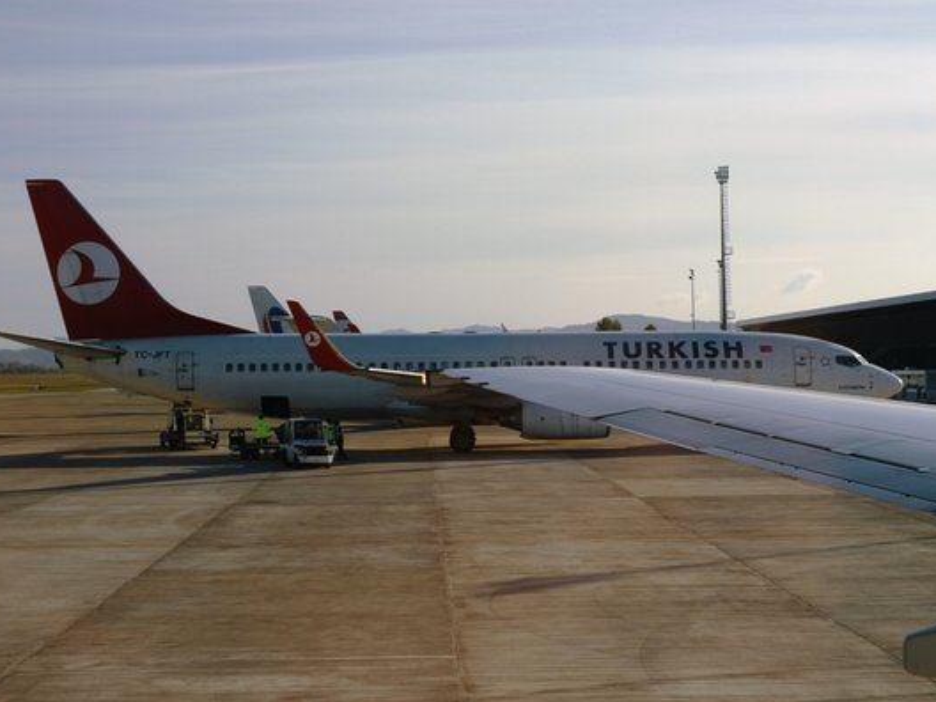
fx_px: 1947
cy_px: 350
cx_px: 427
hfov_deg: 27.0
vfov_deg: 20.4
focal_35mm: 72
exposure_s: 1/320
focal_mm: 44
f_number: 9
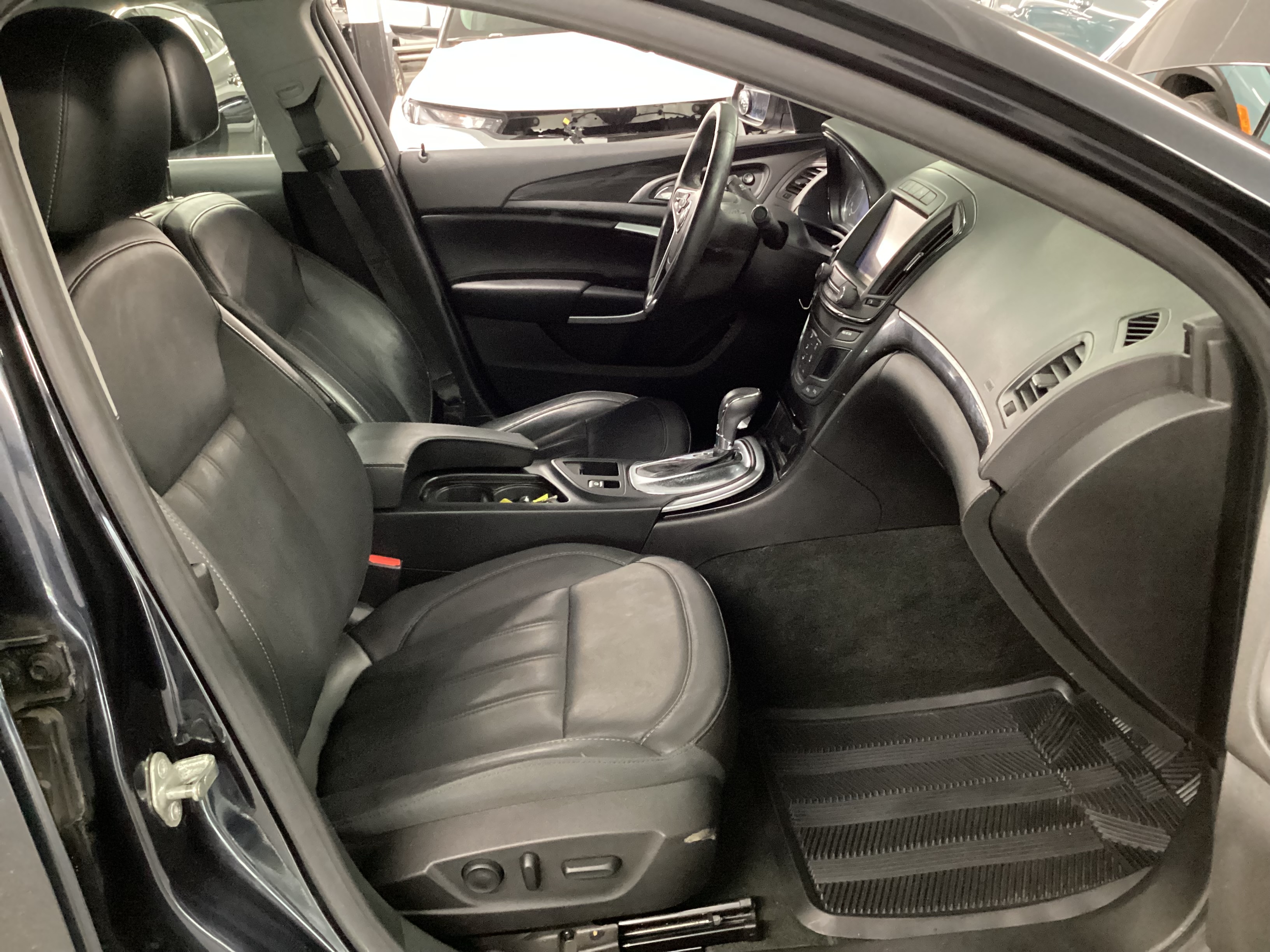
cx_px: 635
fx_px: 1137
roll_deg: +5.2
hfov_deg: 58.4
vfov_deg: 45.4
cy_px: 476
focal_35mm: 31
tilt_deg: -25.3
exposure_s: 1/17
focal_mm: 3.3
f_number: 2.4
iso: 640
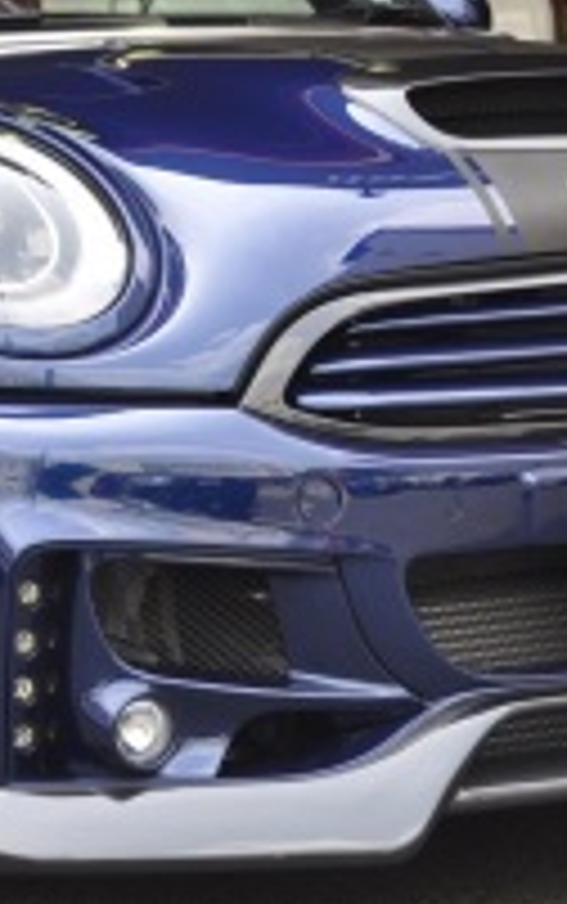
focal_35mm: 145
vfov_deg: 14.3
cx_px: 22
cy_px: 211
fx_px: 3577
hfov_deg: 9.0
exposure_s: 1/125
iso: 200
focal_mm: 36
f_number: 5.6
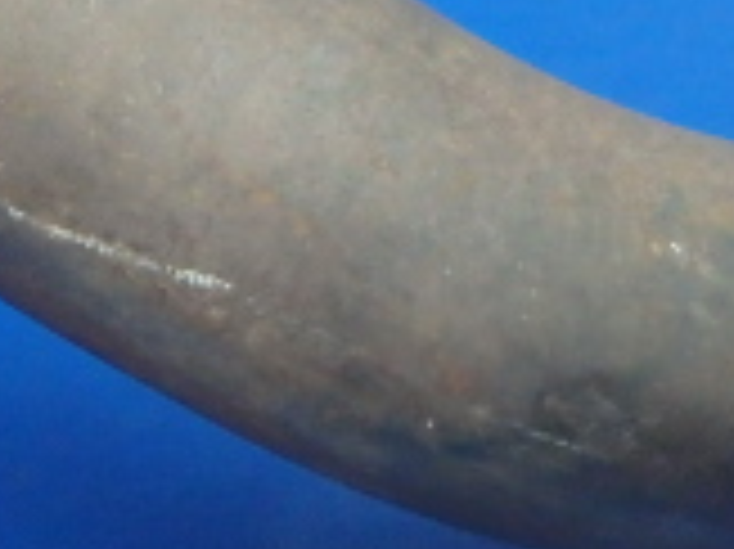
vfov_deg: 13.4
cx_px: 293
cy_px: 212
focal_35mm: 110
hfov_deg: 17.9
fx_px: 2331
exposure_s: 1/30
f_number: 3.9
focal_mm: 5
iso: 800
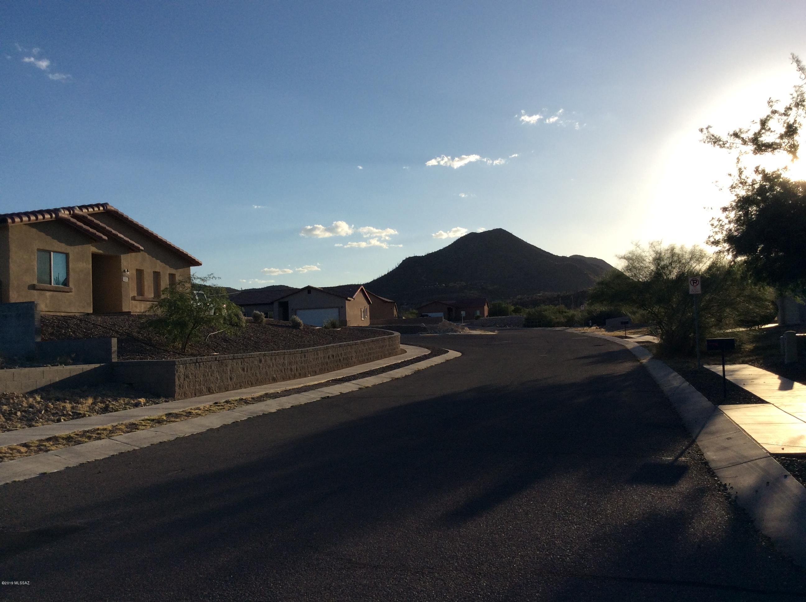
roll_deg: +4.5
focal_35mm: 32
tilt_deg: +2.4
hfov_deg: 56.9
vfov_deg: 44.1
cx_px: 403
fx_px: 744
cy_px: 301
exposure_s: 1/2203
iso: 32
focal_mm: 3.3
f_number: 2.4
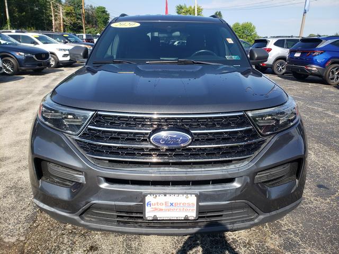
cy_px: 127
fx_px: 255
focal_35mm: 26
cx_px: 170
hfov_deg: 67.3
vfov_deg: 53.1
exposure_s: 1/768
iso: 50
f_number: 2.4
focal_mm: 4.3
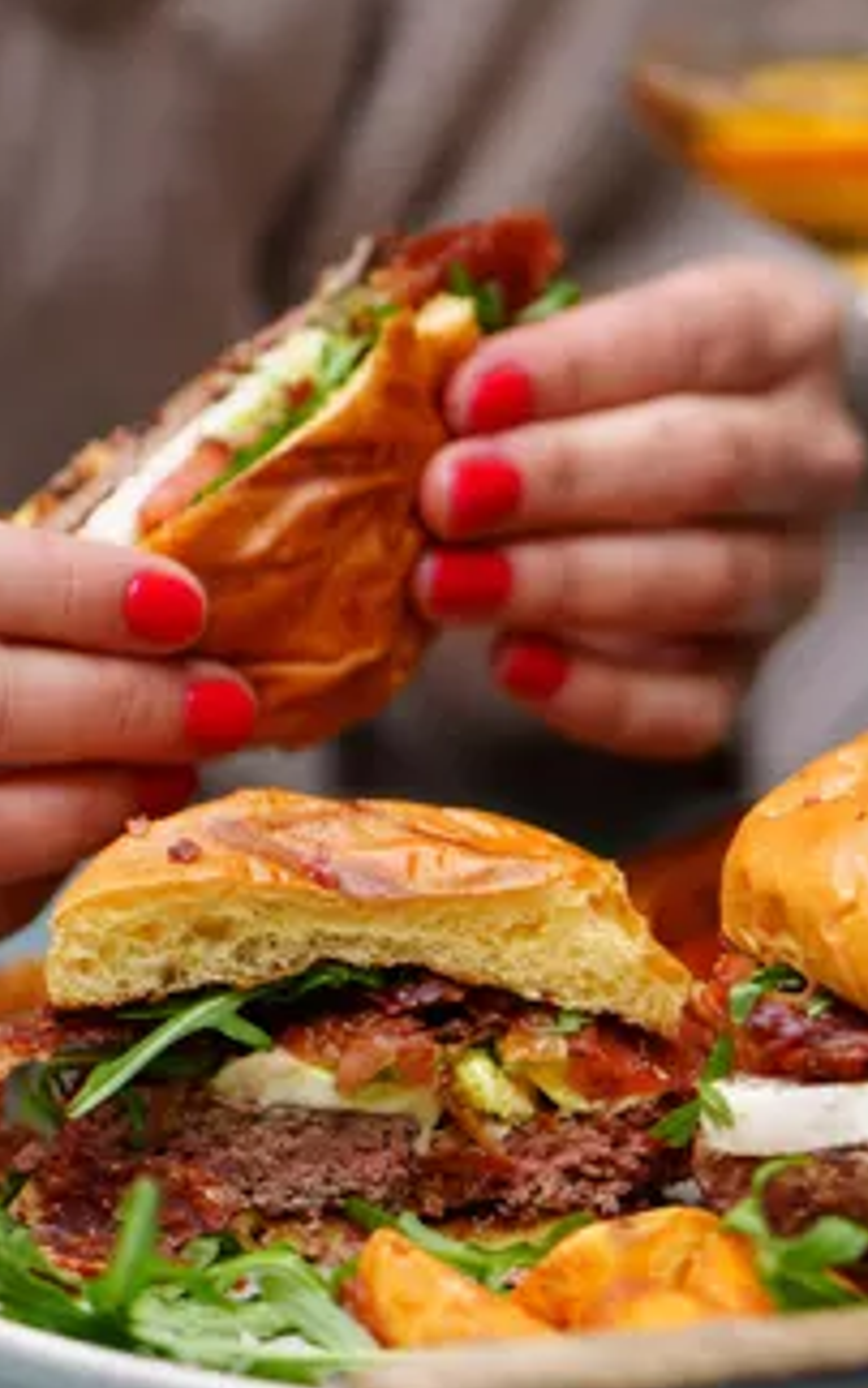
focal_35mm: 206
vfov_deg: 10.2
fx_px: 7793
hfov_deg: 6.3
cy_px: 546
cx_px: 958
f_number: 1.8
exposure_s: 1/250
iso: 125
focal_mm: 85
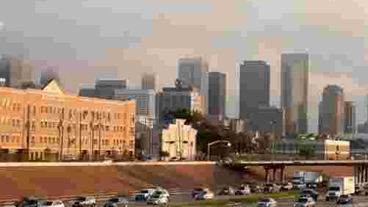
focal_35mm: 99
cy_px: 92
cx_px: 278
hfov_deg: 21.4
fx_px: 966
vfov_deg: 12.2
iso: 200
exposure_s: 1/320
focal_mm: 50
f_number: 8
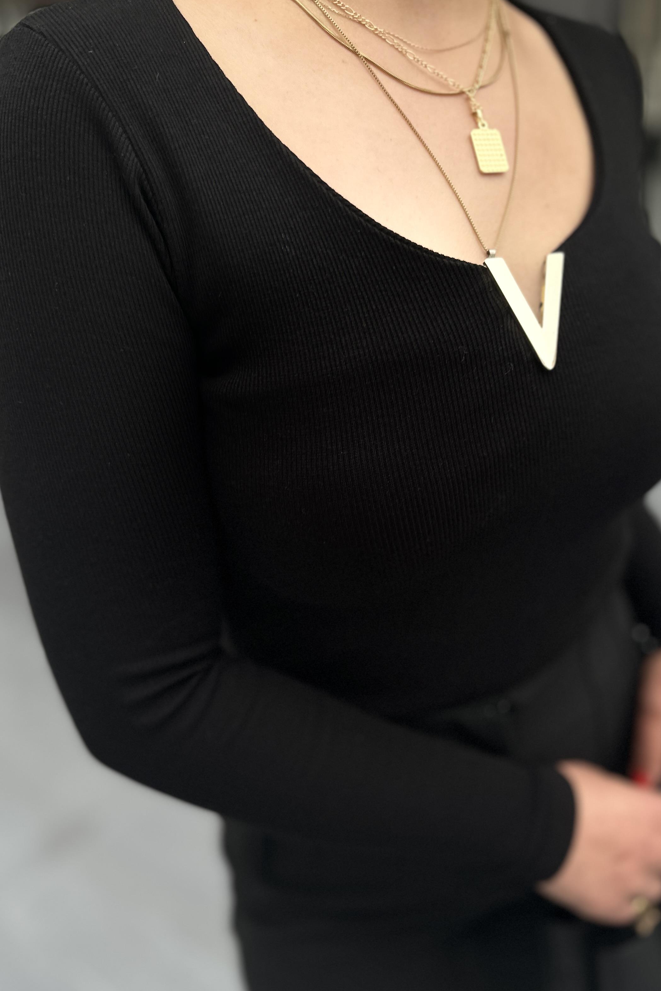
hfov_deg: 41.0
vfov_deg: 58.6
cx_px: 376
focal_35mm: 32
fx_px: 881
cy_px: 538
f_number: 1.78
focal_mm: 6.86
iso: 80
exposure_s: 1/454
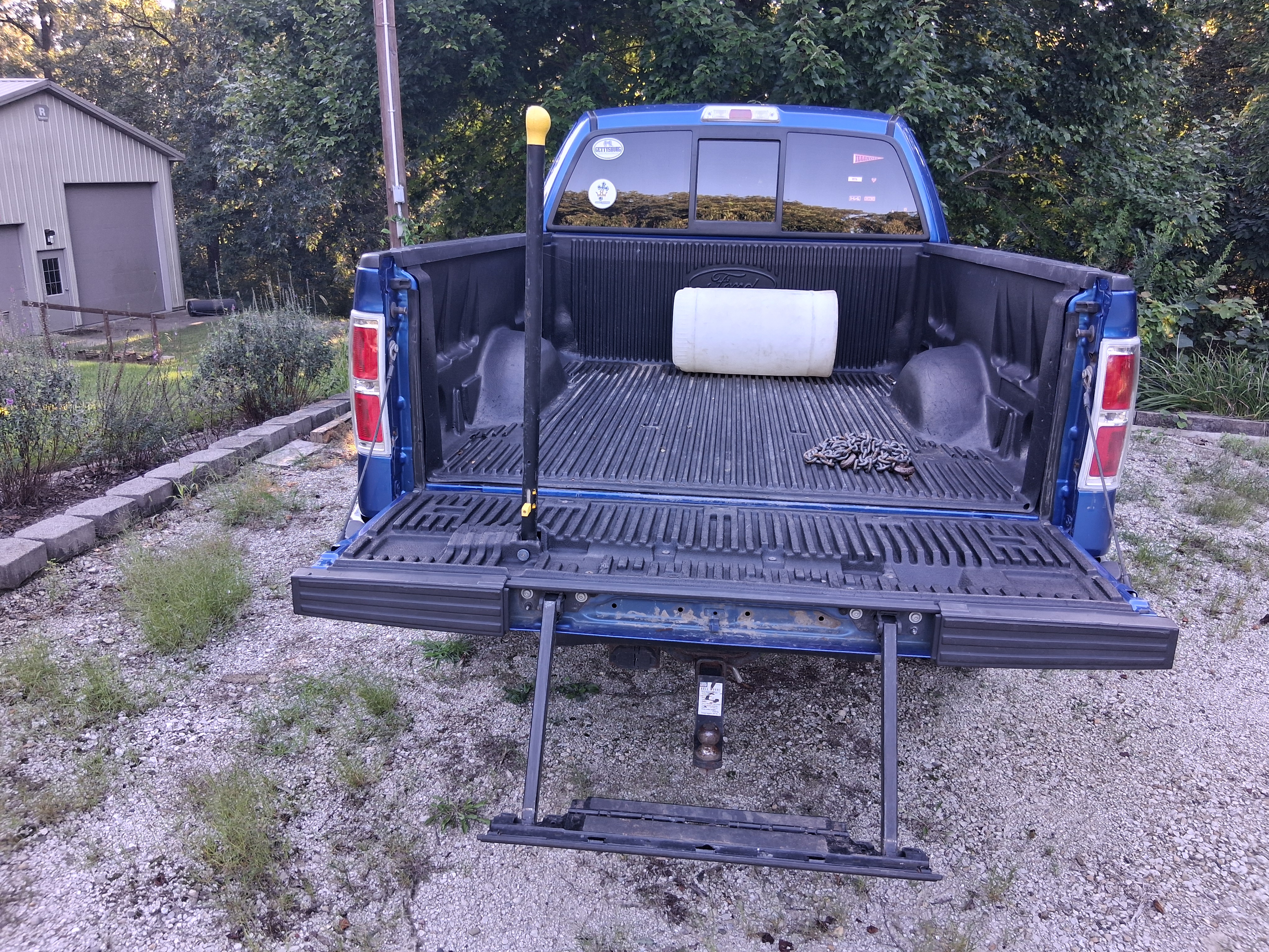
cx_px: 634
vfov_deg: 53.1
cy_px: 476
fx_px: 953
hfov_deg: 67.3
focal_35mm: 26
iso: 125
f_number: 1.8
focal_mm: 3.98
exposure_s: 1/120
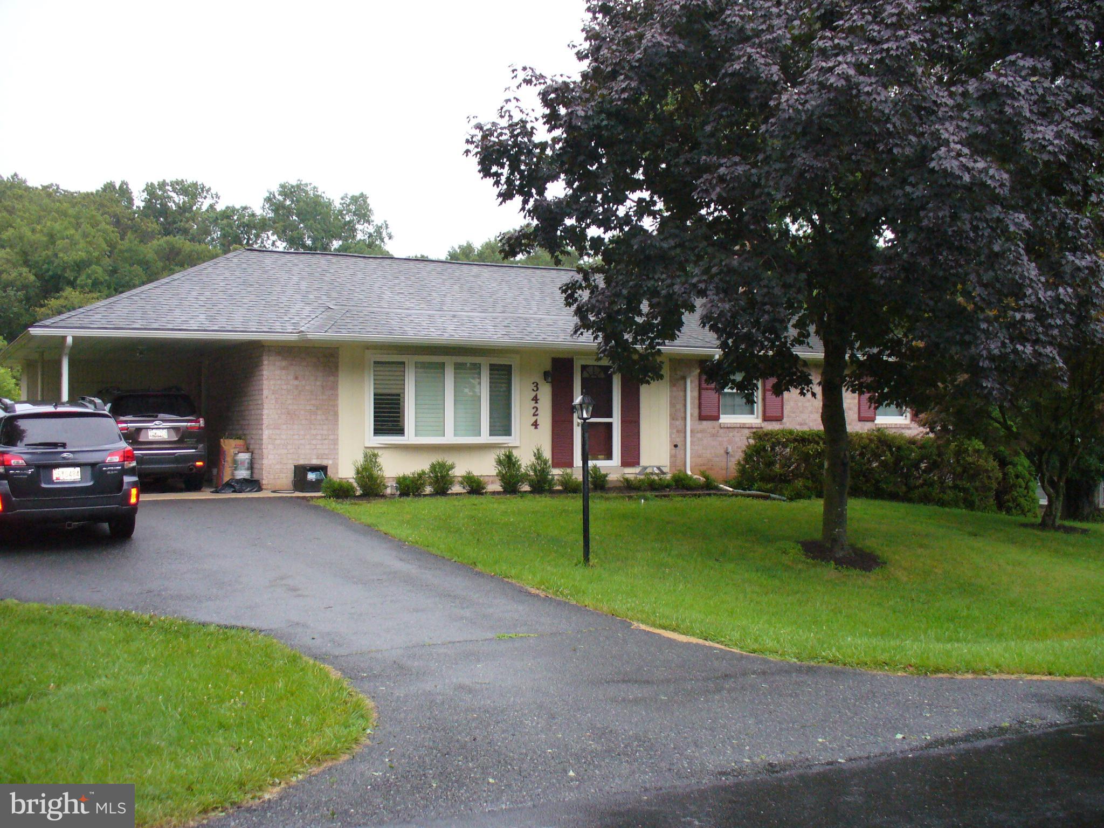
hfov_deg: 50.1
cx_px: 552
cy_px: 414
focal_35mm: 37
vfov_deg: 38.7
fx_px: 1180
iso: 200
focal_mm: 6.1
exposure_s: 1/30
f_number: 2.8
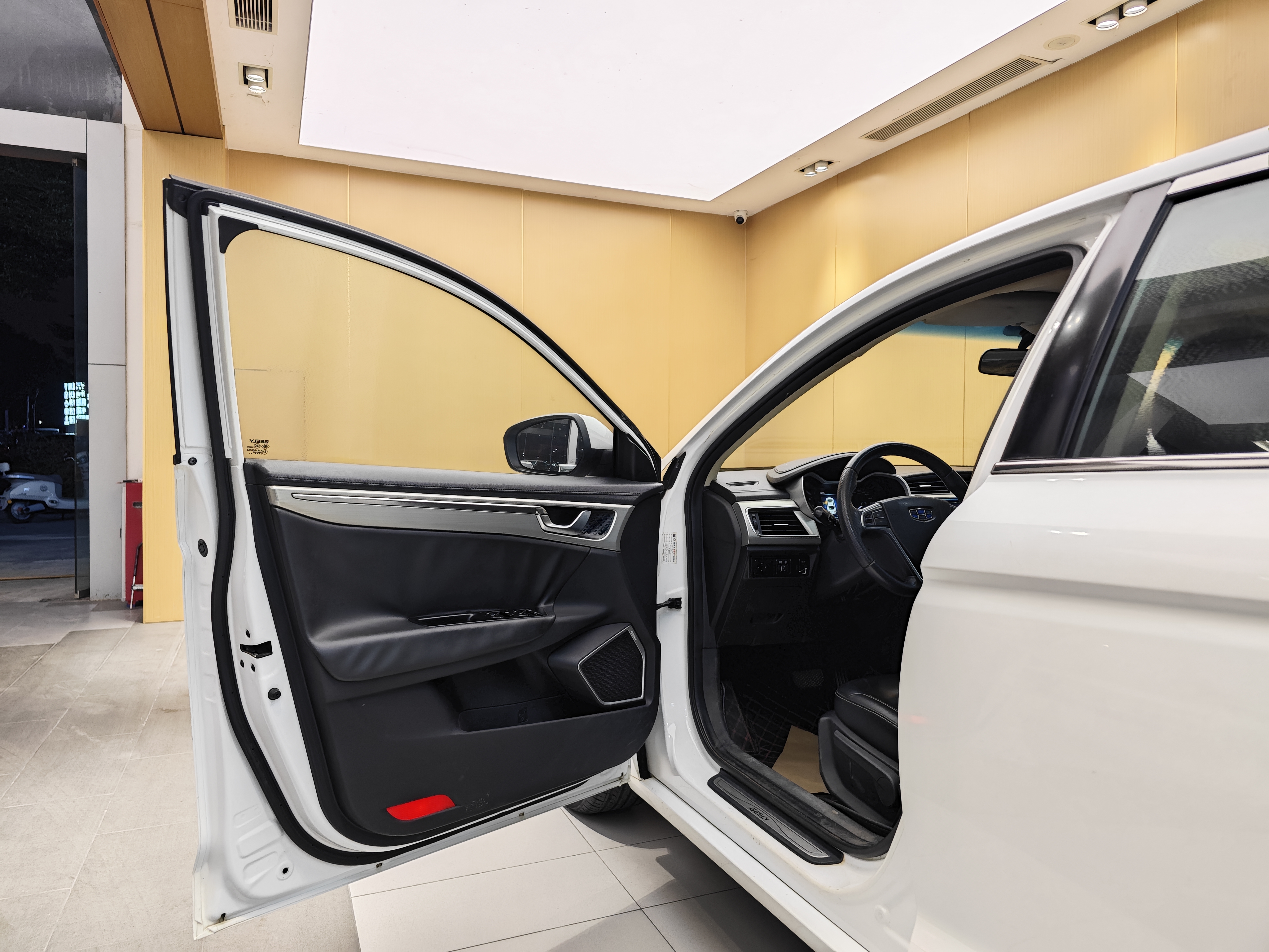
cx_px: 634
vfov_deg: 58.9
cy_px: 476
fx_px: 843
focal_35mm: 23
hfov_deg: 73.9
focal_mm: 8.7
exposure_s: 1/100
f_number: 1.9
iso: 500
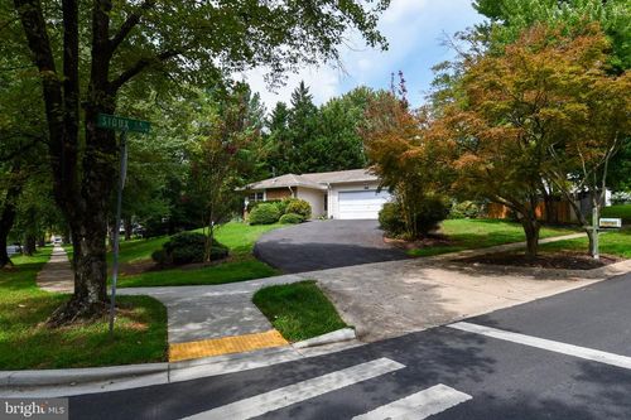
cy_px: 210
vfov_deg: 59.5
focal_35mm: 21
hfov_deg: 81.2
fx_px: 368
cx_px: 316
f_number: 8
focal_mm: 14
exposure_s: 1/250
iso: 125
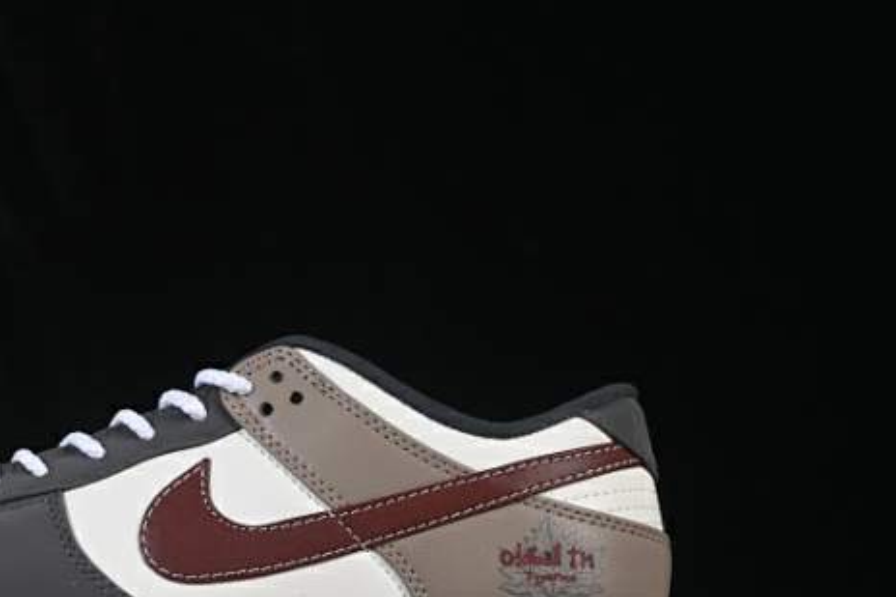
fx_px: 2936
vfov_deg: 11.6
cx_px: 209
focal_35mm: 118
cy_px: 423
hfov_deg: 17.2
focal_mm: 50
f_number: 8
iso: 160
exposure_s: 1/80
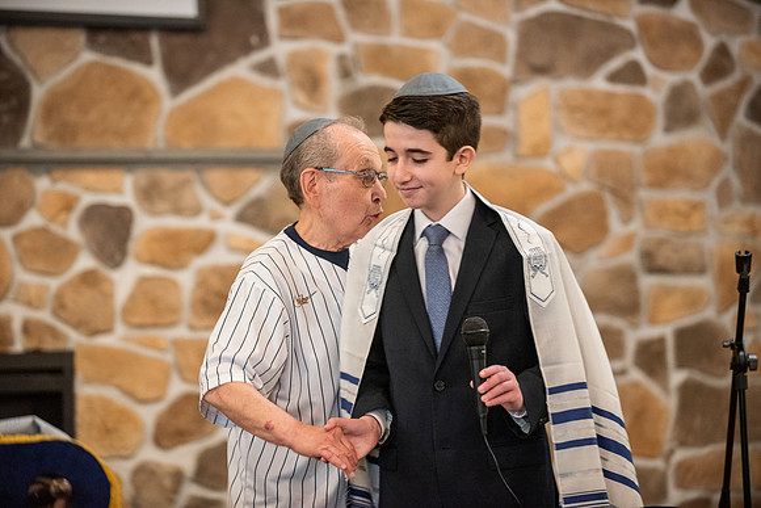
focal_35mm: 120
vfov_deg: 11.4
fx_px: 2537
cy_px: 254
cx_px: 380
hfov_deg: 17.1
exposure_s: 1/60
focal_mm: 120
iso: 3200
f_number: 2.8
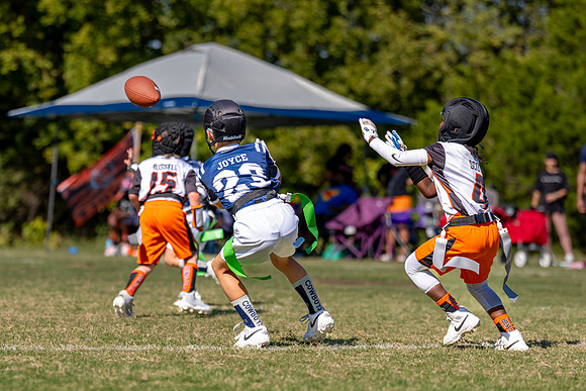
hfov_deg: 10.6
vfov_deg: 7.1
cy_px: 228
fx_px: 3149
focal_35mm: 193
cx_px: 251
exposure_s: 1/3200
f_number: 2.8
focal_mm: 124
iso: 160
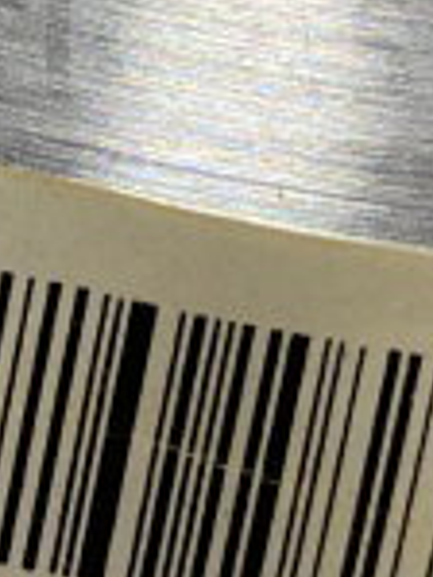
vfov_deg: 13.9
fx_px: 2265
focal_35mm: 136
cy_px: -168
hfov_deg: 10.8
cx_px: 15
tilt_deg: -75.3
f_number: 1.8
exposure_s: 1/121
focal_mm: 4.25
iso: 100
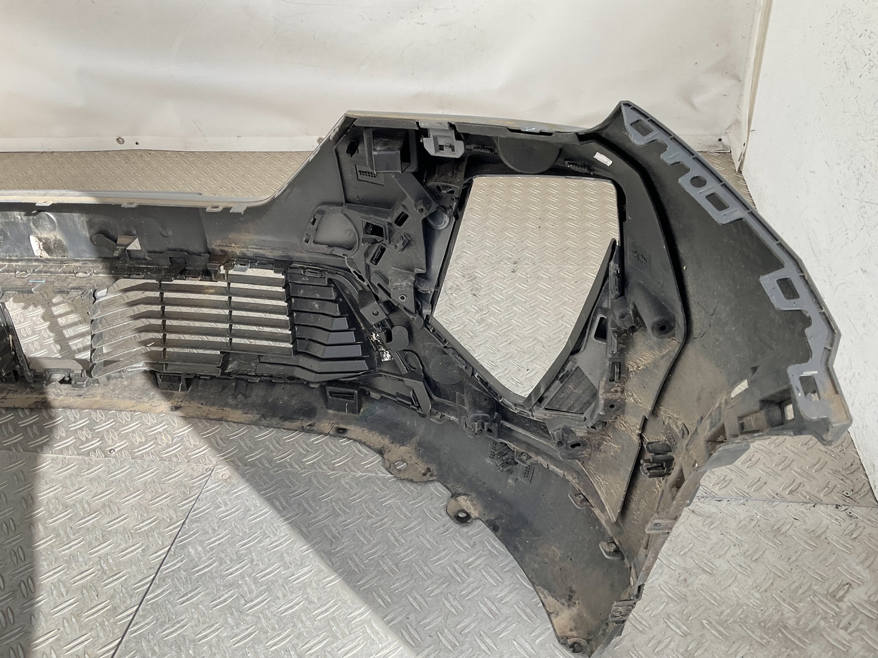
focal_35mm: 29
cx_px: 439
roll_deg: +2.6
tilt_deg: -36.0
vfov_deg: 48.2
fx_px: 736
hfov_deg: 61.7
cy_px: 329
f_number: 1.8
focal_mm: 3
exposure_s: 1/151
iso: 16
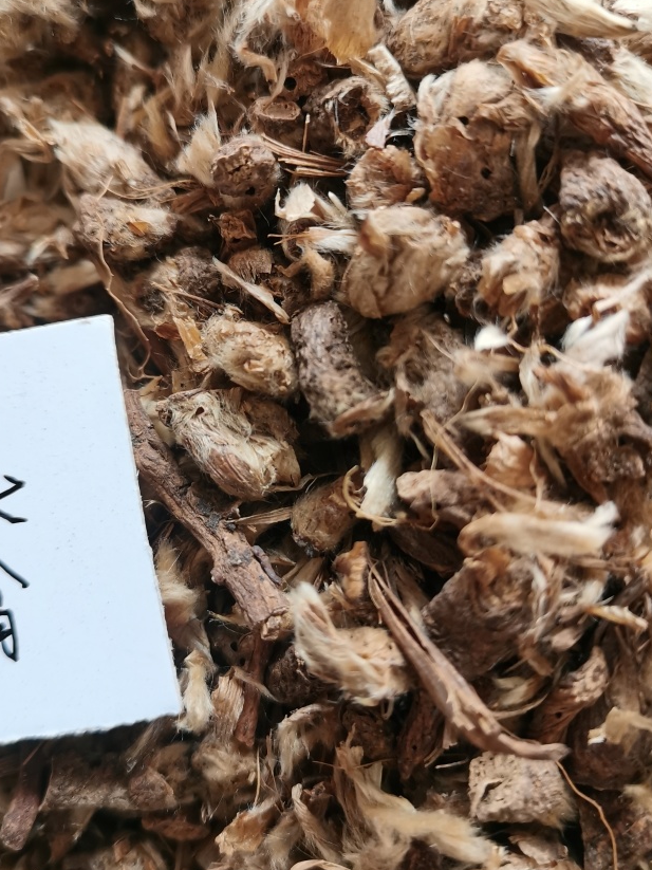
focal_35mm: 35
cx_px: 311
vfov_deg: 52.6
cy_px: 415
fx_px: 879
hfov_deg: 40.7
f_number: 1.8
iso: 320
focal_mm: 5.58
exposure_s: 1/100
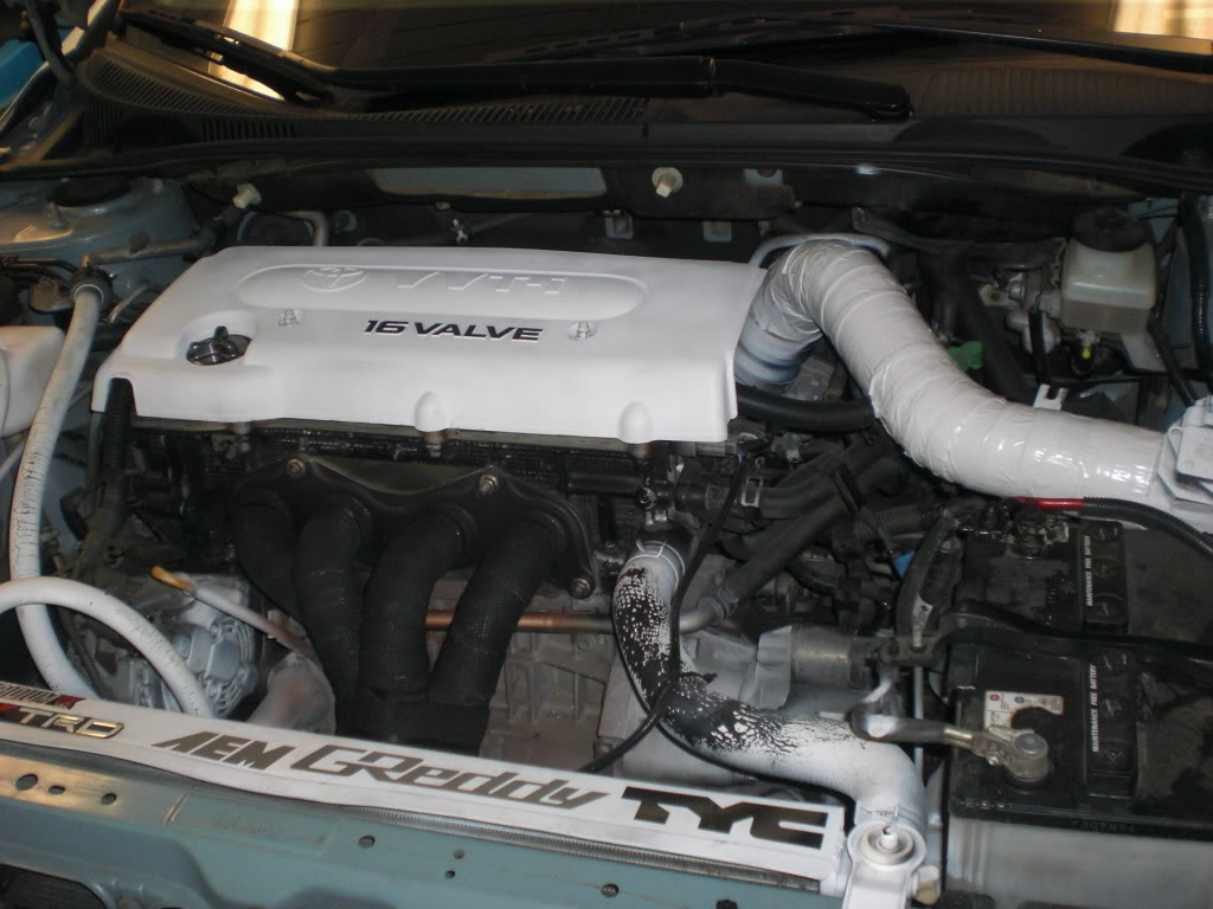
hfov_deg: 49.0
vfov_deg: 37.7
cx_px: 606
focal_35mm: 38
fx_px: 1332
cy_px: 454
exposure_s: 1/60
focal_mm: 6.3
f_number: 3.1
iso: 200
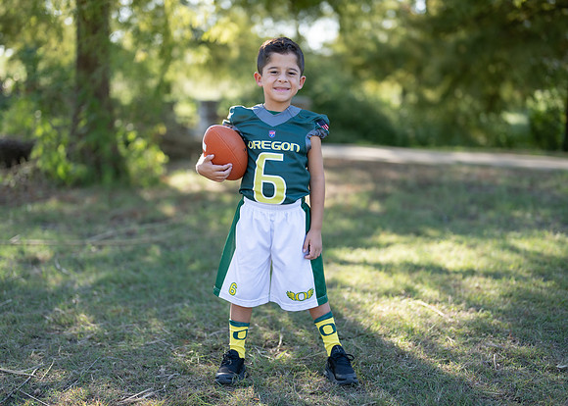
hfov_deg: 35.1
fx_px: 899
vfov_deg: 25.4
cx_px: 281
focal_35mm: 56
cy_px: 210
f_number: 1.2
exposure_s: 1/1250
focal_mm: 50
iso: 100
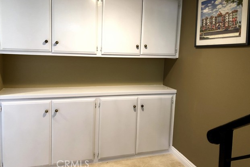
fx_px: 208
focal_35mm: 30
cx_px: 122
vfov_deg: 43.5
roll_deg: -1.8
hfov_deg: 61.9
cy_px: 73
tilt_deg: -5.4
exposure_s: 1/17
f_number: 1.8
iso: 40
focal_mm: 3.99
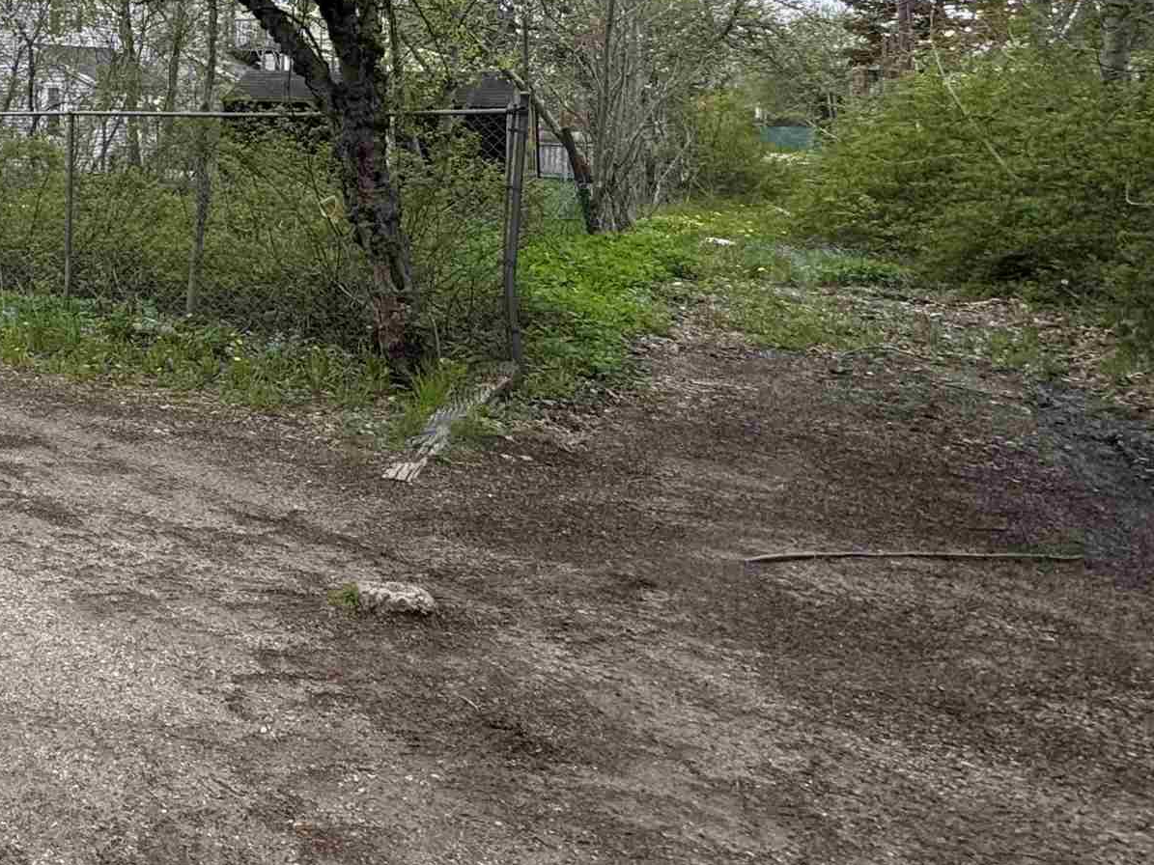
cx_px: -244
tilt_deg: +4.5
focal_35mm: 36
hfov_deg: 37.9
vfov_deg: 36.8
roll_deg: -3.6
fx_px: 1200
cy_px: 65
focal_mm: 2.22
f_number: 2.2
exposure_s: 1/433
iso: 40
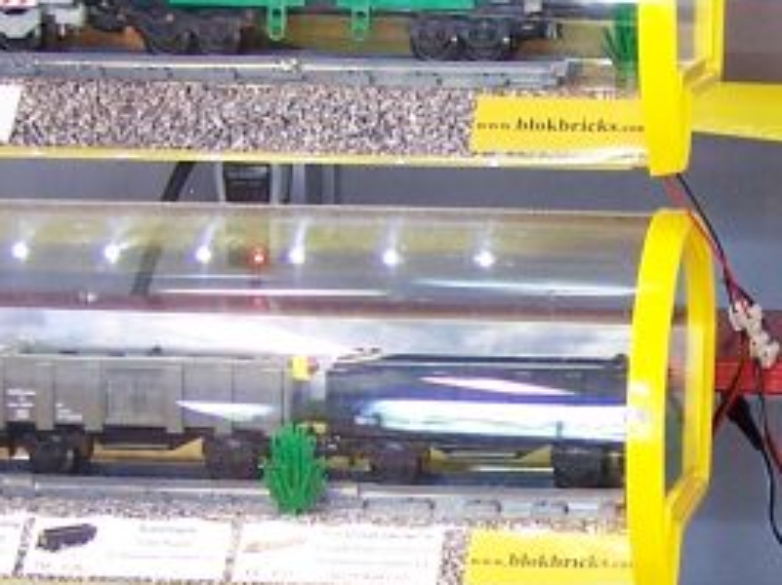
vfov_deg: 10.1
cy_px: 591
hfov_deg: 13.2
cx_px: 879
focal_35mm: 146
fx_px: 3297
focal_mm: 6.3
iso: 80
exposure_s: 1/4
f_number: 2.8
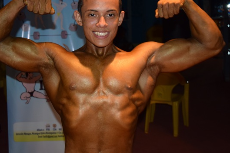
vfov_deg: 27.0
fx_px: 317
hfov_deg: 39.7
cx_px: 91
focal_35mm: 50
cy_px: 53
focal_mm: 25
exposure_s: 1/50
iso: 400
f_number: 4
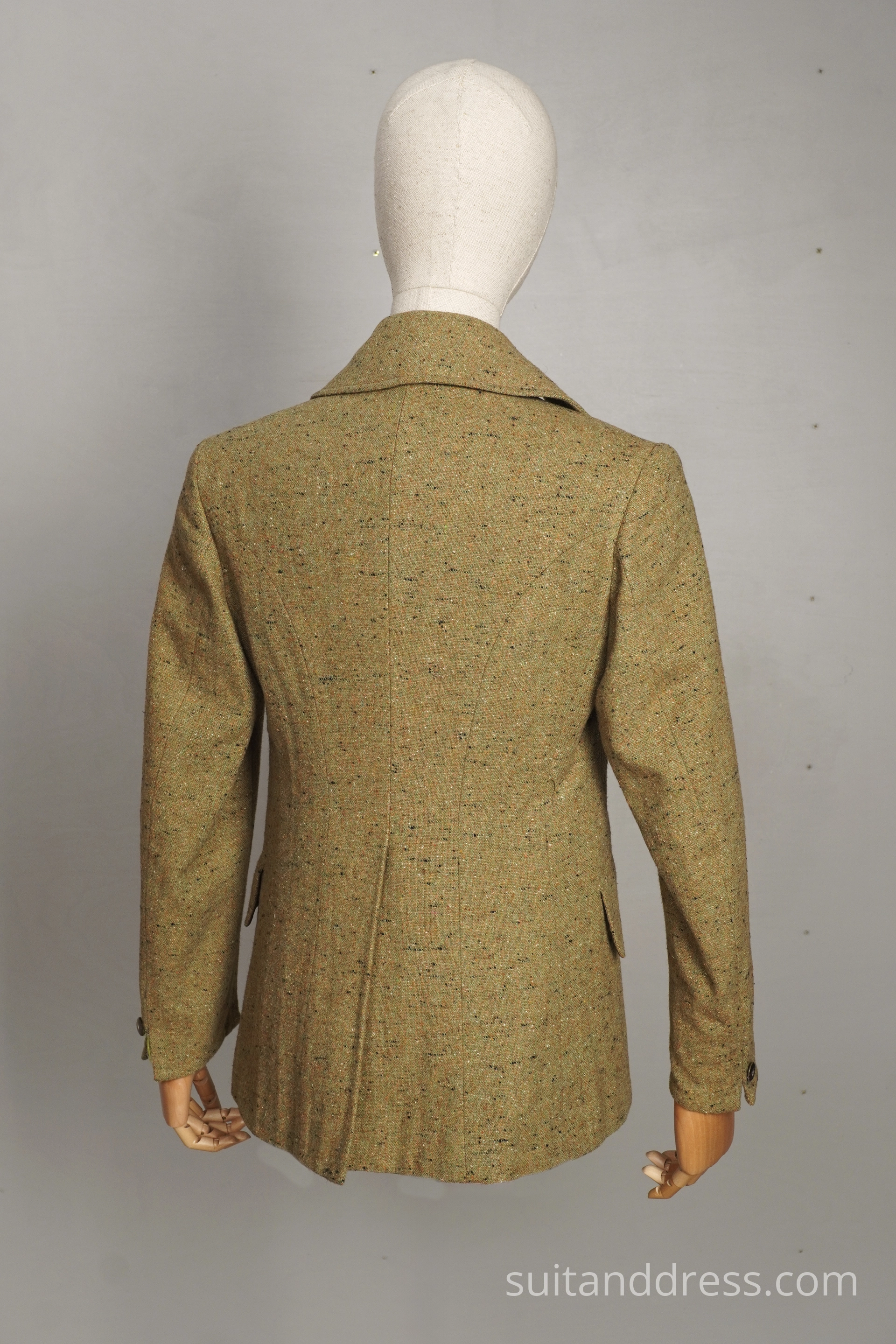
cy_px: 672
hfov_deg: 28.1
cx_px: 448
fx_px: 1792
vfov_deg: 41.1
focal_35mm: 48
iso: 400
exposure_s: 1/40
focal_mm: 32
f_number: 7.1
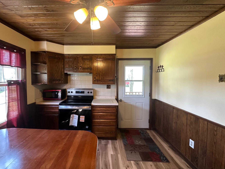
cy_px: 84
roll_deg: -0.6
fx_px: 104
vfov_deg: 78.1
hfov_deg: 94.1
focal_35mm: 16
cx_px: 100
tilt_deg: -2.5
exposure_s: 1/60
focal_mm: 2.22
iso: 250
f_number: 2.2
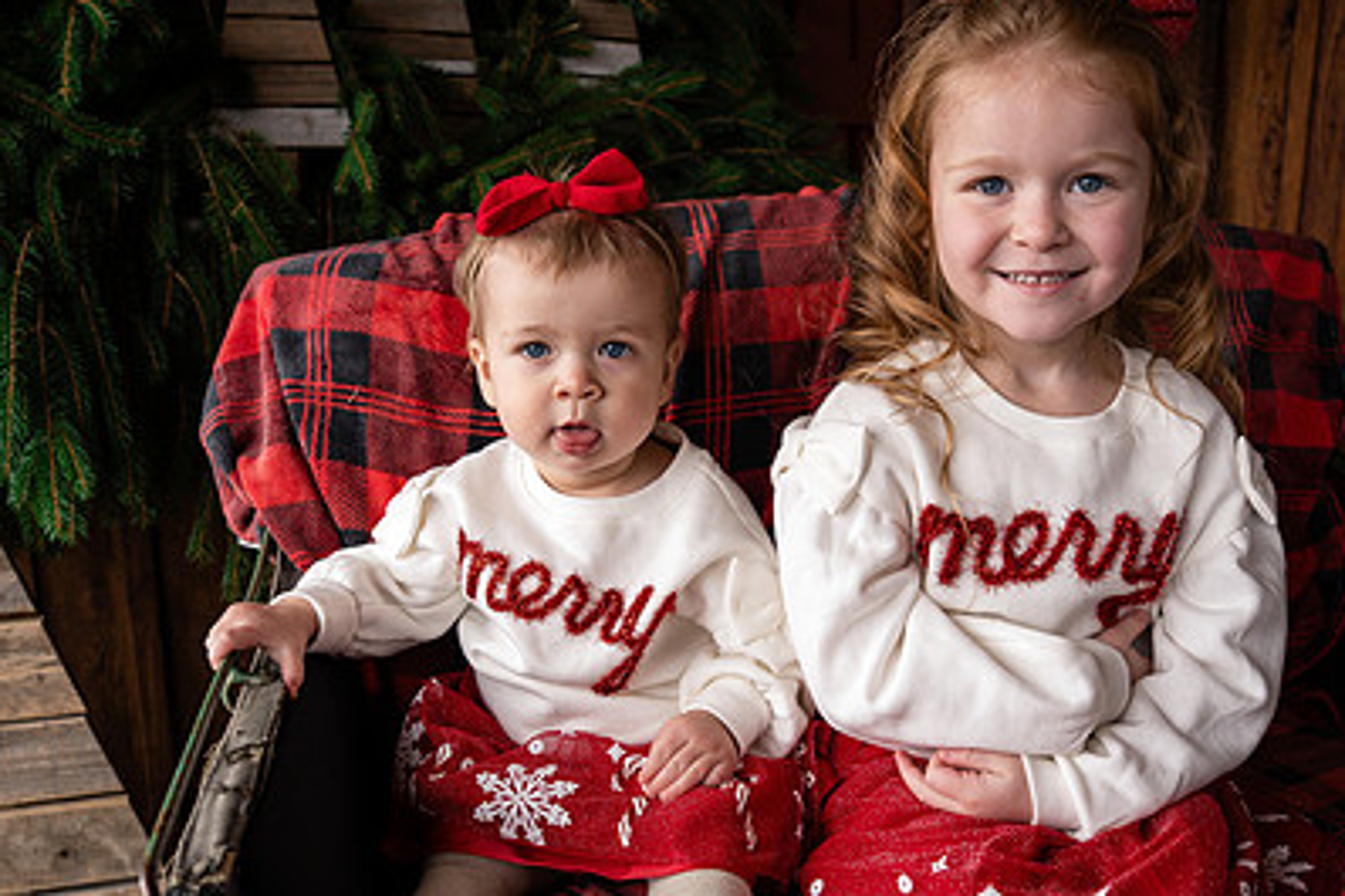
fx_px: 1307
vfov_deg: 37.6
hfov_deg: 54.4
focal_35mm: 35
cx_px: 720
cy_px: 553
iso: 320
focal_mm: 24
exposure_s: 1/250
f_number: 3.2
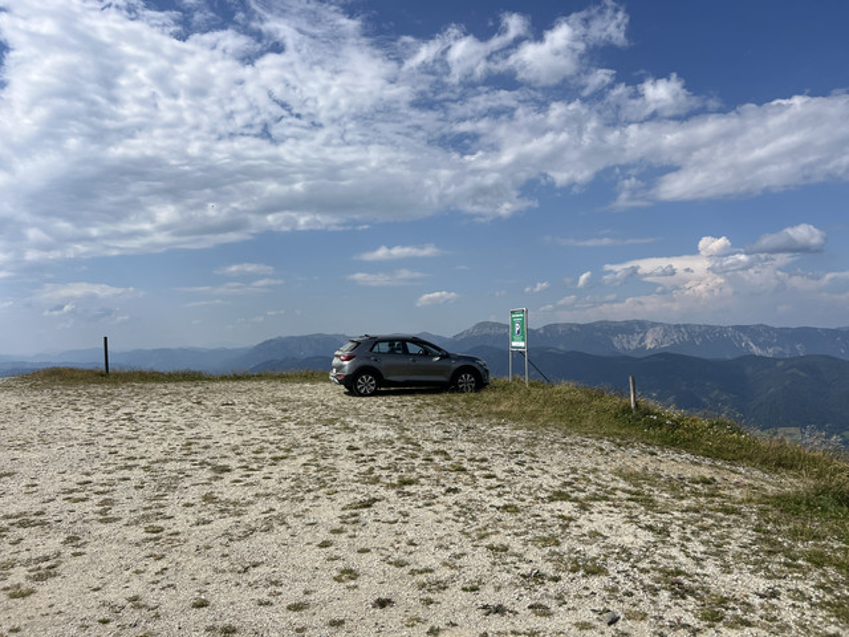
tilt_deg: -0.4
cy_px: 318
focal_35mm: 26
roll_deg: +1.8
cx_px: 424
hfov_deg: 67.3
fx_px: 638
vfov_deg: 53.1
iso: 50
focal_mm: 5.7
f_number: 1.5
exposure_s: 1/8696
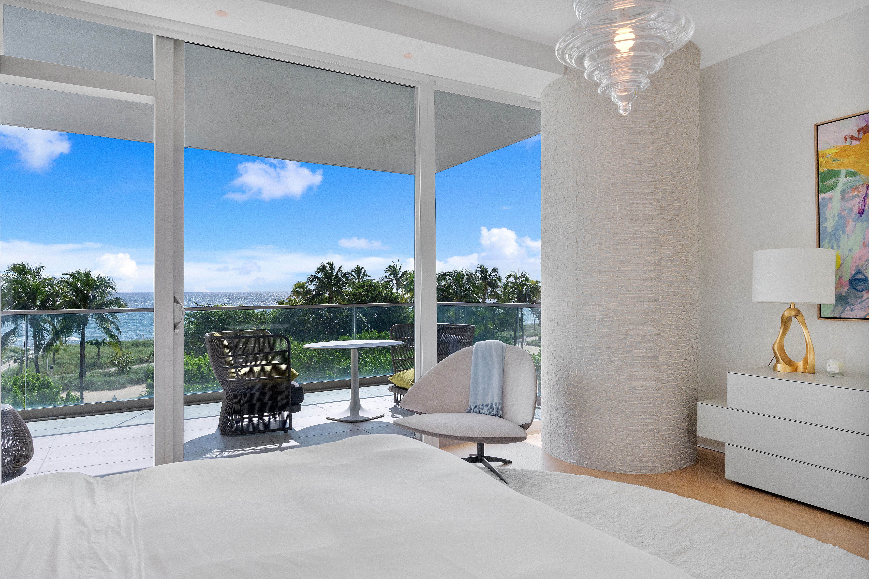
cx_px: 434
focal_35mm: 22
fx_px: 531
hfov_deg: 78.6
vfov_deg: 57.2
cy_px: 290
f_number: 8
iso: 640
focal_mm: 22
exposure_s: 1/800
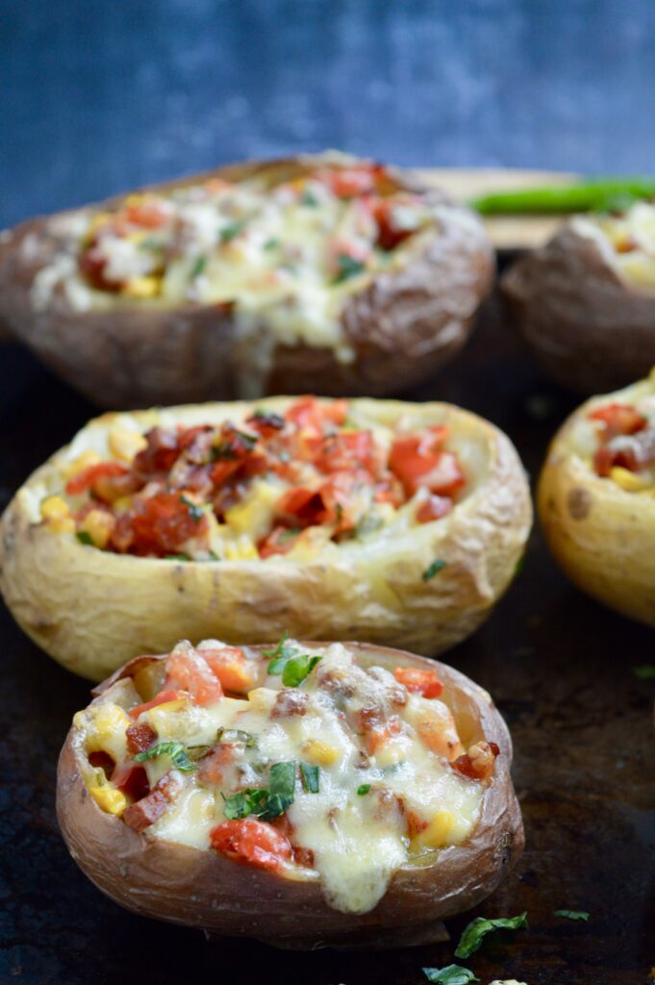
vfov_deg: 24.6
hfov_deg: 16.5
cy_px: 492
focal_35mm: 82
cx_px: 328
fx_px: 2255
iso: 800
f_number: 5.6
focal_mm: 55
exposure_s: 1/100
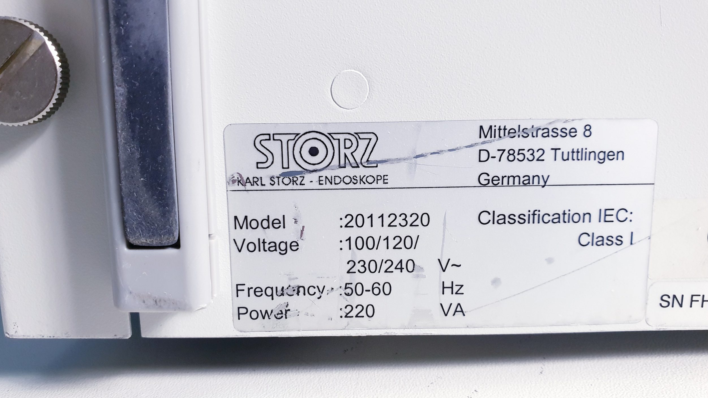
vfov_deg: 40.2
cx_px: 353
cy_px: 208
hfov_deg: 66.1
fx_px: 544
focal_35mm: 29
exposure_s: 1/50
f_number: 2.4
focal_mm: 4.3
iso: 250
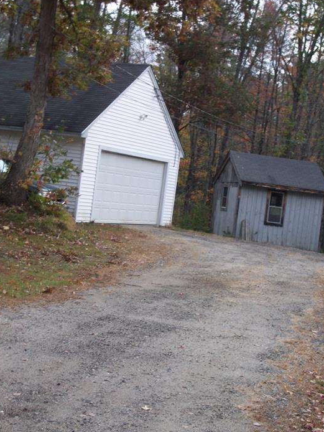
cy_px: 223
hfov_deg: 20.2
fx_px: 910
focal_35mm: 73
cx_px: 172
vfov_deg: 26.7
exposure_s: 1/200
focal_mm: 11
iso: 64
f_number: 4.1
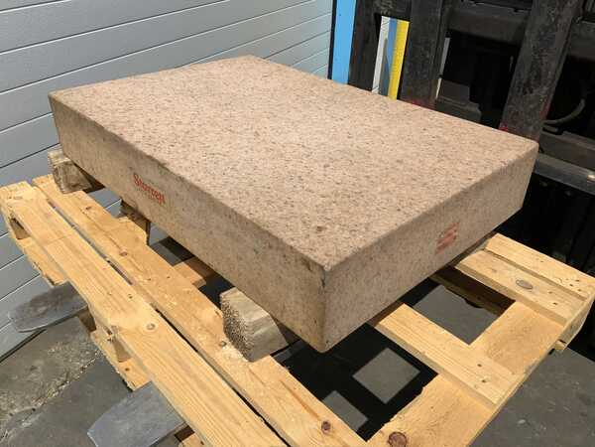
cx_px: 298
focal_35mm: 29
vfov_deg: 48.2
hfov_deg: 61.7
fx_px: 498
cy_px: 224
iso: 20
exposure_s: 1/4065
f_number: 1.8
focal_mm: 3
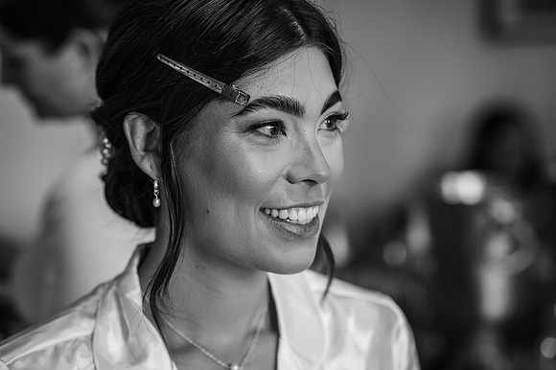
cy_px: 185
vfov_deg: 16.1
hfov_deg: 23.9
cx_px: 278
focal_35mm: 85
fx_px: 1312
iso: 400
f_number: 3.2
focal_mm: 85
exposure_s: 1/200
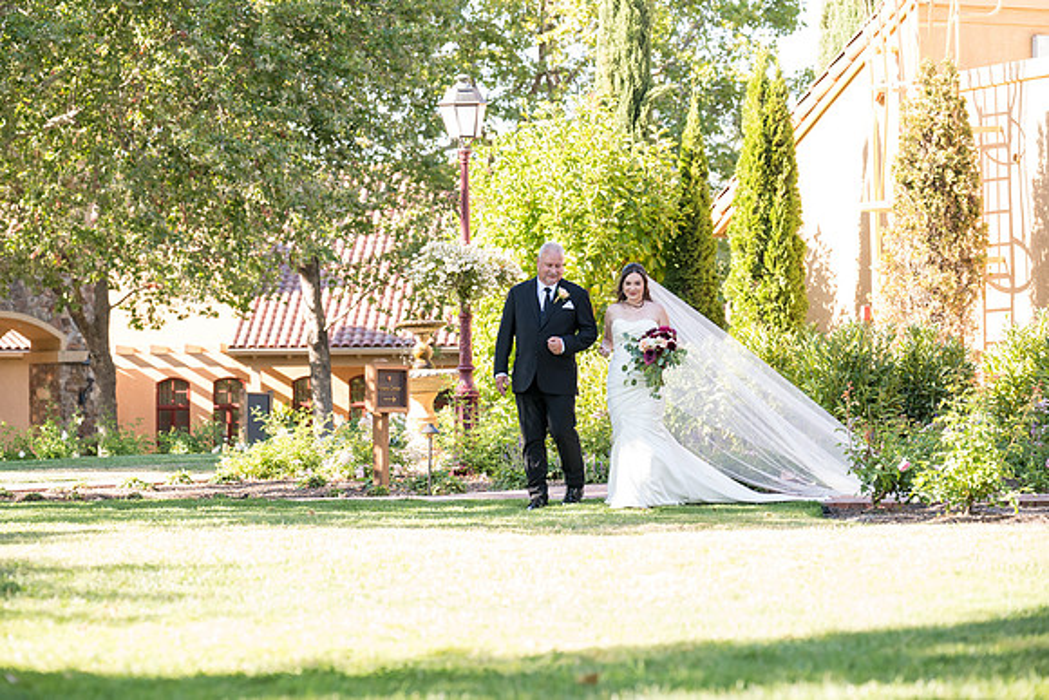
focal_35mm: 120
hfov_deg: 17.1
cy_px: 316
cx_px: 474
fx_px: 3485
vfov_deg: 11.5
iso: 640
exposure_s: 1/400
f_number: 4
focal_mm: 109
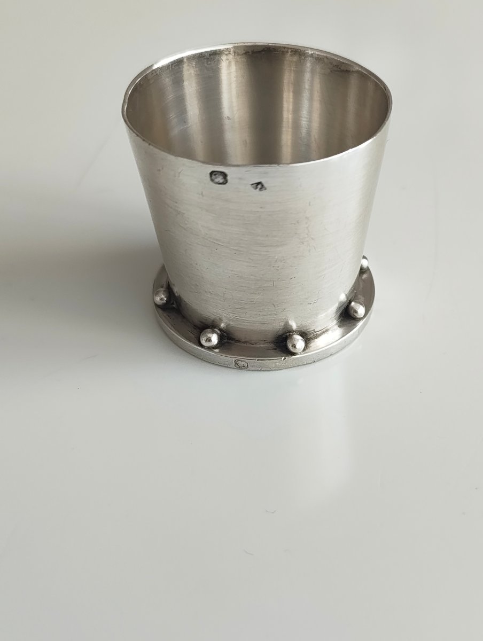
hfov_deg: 33.0
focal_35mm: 44
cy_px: 320
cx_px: 242
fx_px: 816
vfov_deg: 42.9
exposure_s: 1/100
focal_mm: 5.56
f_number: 1.88
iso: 141
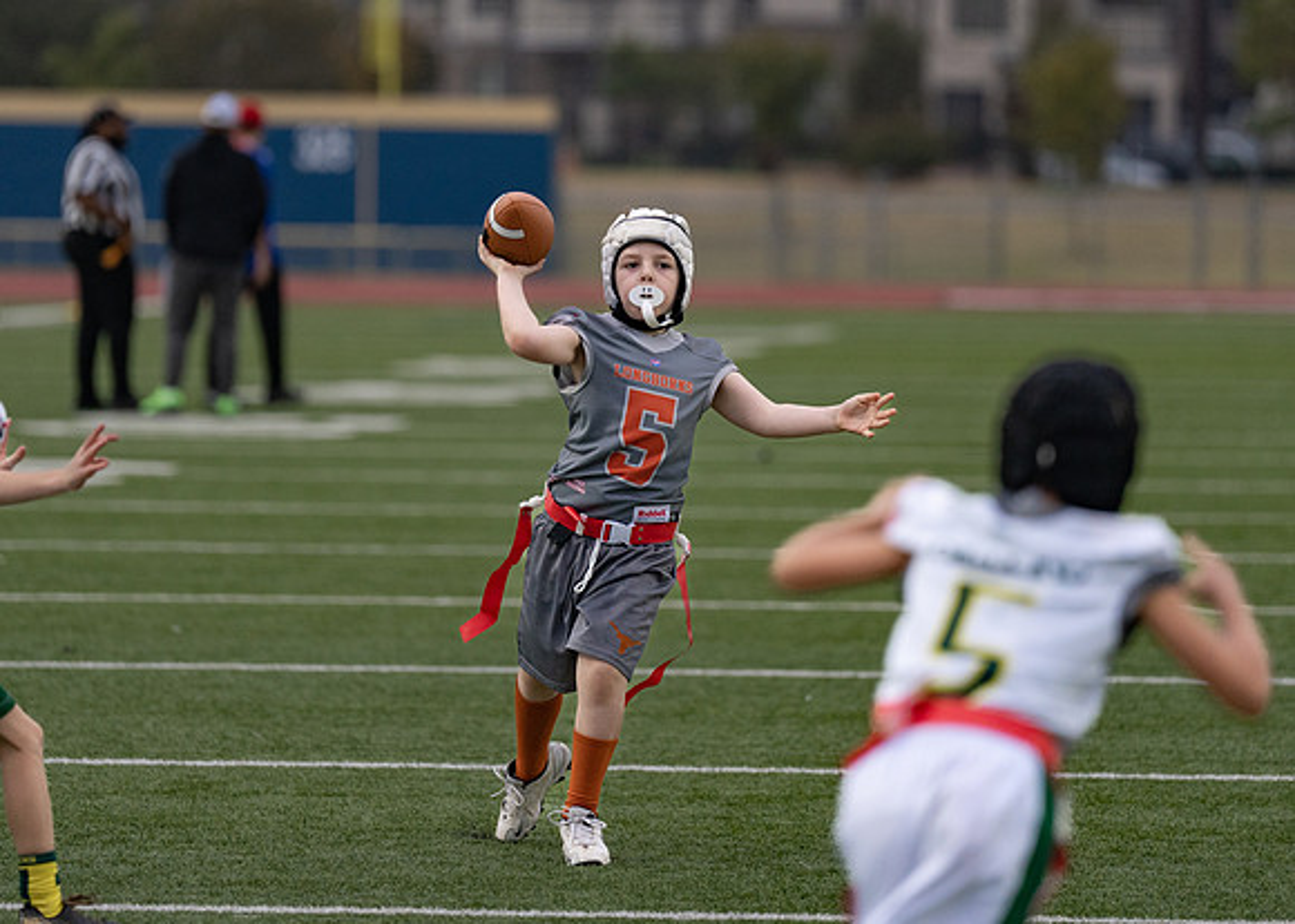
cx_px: 623
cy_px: 282
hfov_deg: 7.5
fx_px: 9877
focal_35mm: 269
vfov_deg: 5.4
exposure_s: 1/1000
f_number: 2.8
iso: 640
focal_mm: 176
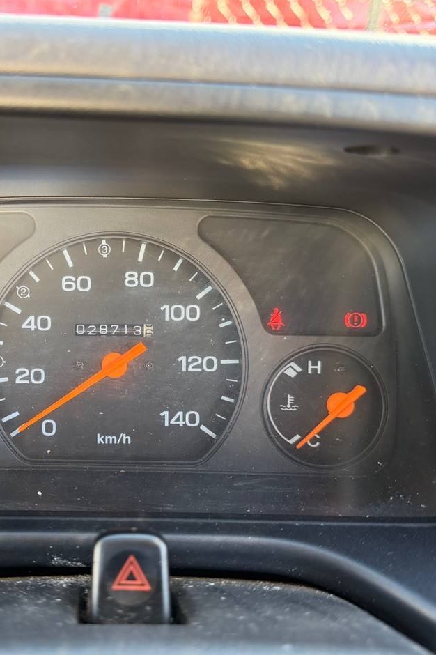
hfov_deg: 37.8
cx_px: 105
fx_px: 618
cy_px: 326
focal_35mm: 34
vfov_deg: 55.8
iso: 200
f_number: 1.78
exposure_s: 1/71
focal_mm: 6.76
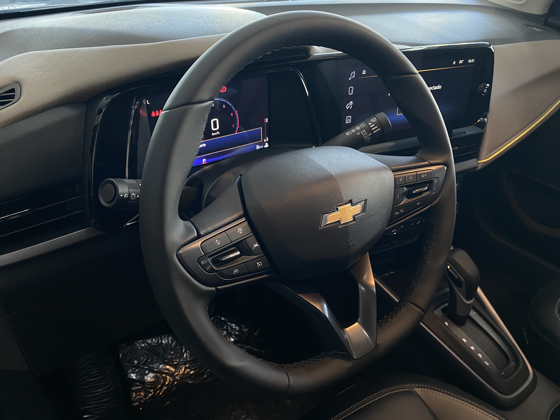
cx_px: 280
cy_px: 210
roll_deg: -3.8
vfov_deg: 53.1
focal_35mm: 26
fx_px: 421
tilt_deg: -33.3
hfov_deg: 67.3
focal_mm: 4.25
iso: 320
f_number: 1.8
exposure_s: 1/60
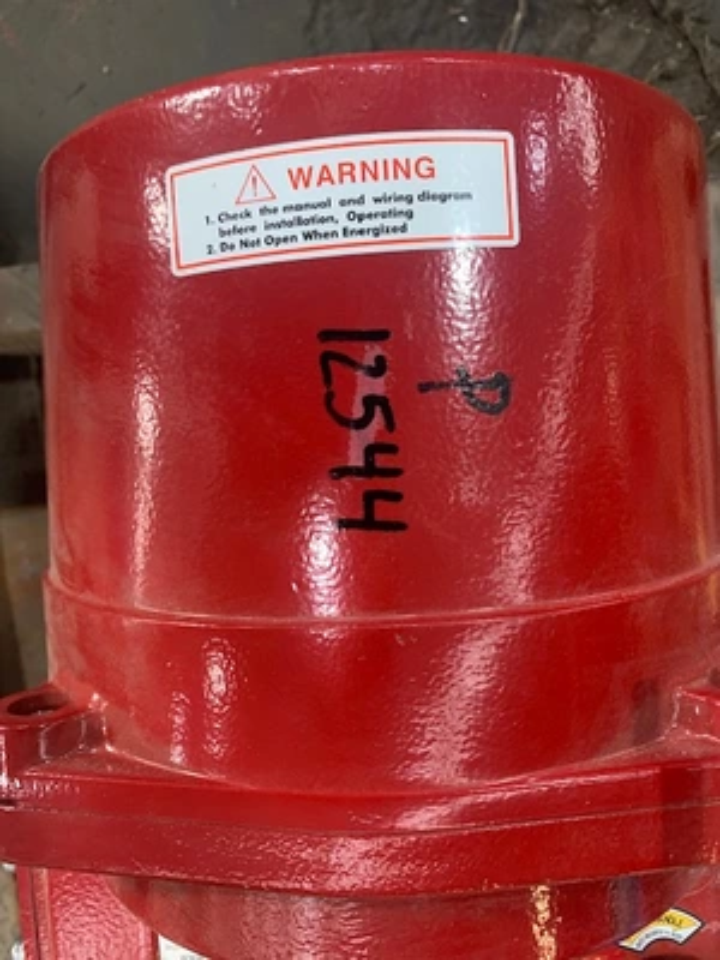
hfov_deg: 53.1
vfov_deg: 67.3
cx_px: 360
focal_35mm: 26
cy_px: 480
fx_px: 721
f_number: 1.8
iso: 200
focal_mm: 4.25
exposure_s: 1/60
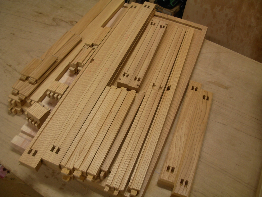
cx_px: 131
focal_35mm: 38
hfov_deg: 49.0
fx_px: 288
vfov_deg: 37.7
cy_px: 98
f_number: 2.9
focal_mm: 6.3
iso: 79
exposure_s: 1/10
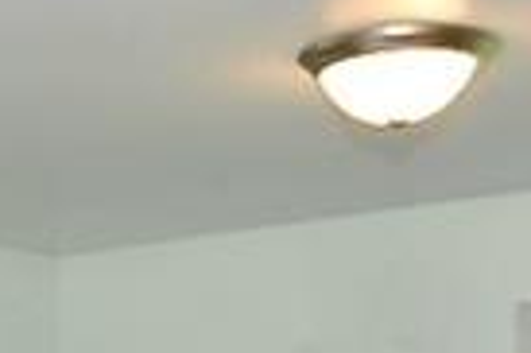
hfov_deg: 17.3
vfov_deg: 11.8
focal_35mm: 112
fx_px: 1650
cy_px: 493
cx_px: -143
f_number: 5.6
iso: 400
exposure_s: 1/60
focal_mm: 10
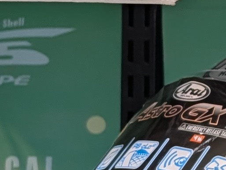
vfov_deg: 7.7
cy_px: -55
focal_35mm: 191
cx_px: 856
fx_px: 1248
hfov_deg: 7.7
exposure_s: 1/50
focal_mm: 6.9
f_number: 1.68
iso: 67
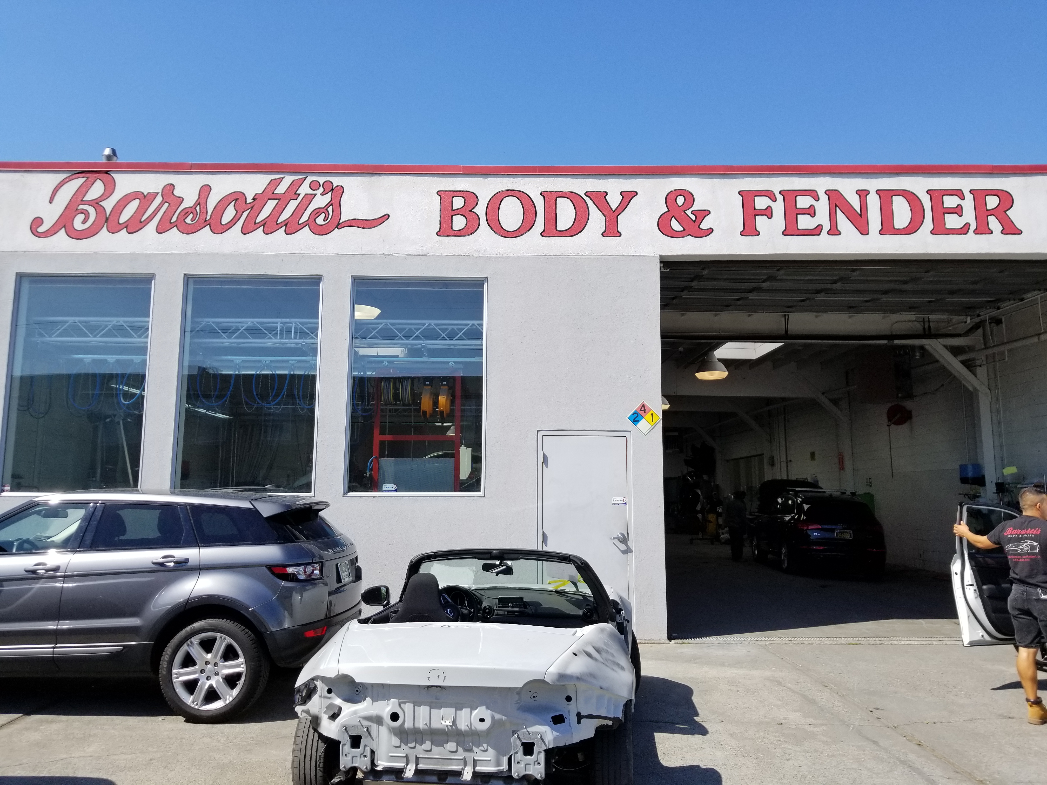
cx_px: 524
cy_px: 392
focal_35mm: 26
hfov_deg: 67.3
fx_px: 786
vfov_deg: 53.1
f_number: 1.7
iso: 50
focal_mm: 4.25
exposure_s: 1/1968
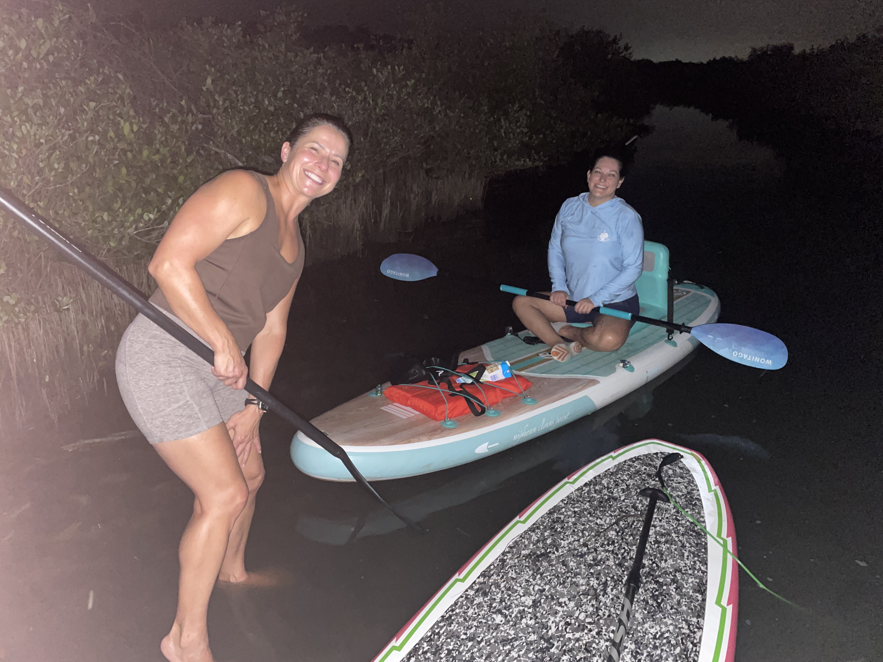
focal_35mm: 26
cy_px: 331
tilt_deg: -20.6
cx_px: 442
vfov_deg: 53.1
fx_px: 663
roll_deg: +0.0
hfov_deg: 67.3
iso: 320
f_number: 1.6
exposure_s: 1/4
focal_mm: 4.2
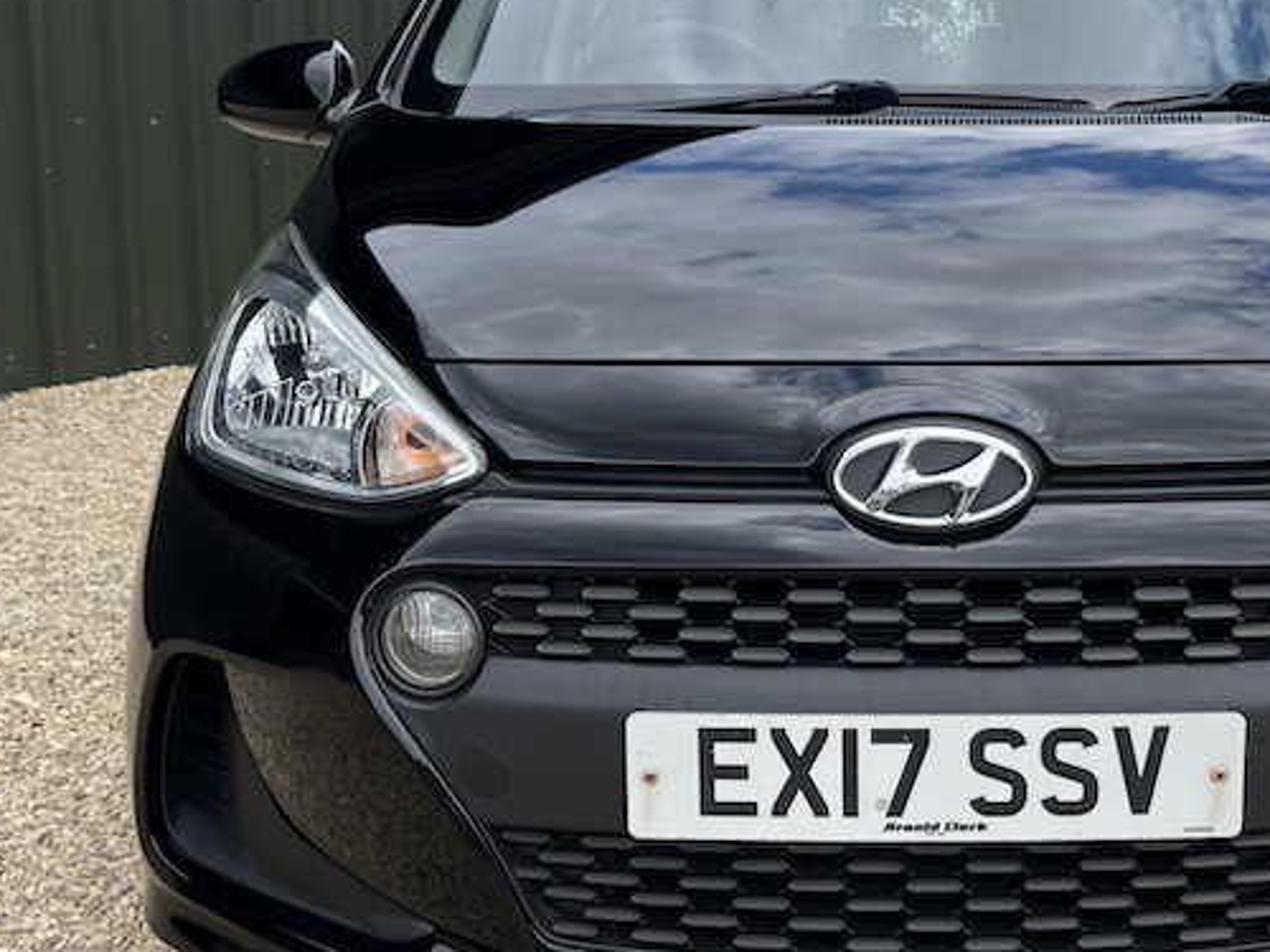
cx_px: 869
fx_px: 1908
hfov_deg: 36.4
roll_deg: +0.1
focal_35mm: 52
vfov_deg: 28.0
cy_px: 406
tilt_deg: -9.4
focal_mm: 5.7
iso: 50
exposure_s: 1/1808
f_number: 1.5
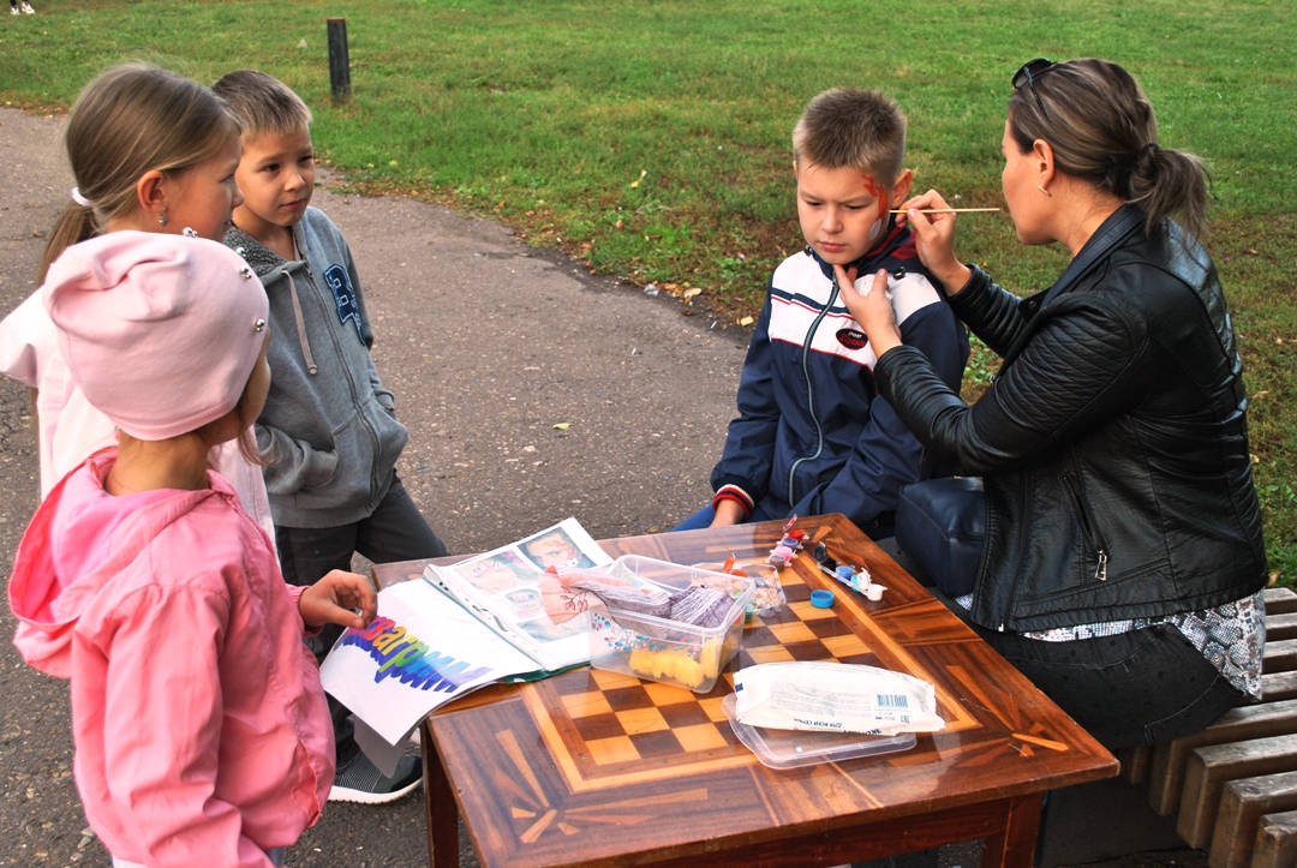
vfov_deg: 34.3
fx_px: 1407
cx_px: 648
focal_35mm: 39
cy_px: 434
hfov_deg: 49.5
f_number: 5.6
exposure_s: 1/125
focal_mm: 26
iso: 125
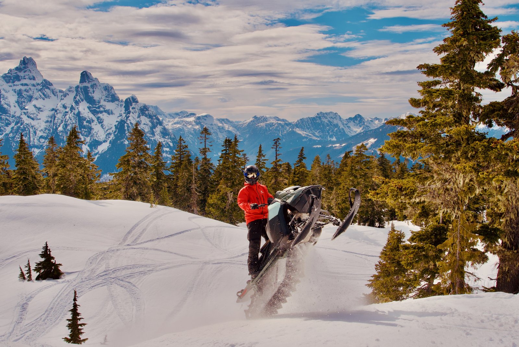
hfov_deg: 48.4
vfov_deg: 33.5
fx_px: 577
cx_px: 260
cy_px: 174
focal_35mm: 40
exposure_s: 1/2000
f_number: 8
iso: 250
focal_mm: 27
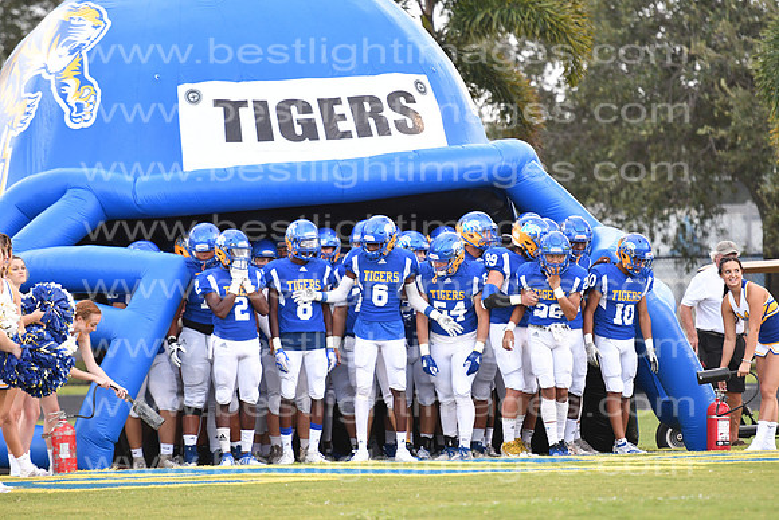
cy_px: 260
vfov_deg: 4.8
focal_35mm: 285
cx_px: 390
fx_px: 6168
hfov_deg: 7.2
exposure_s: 1/500
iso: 800
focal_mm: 190
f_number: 3.2
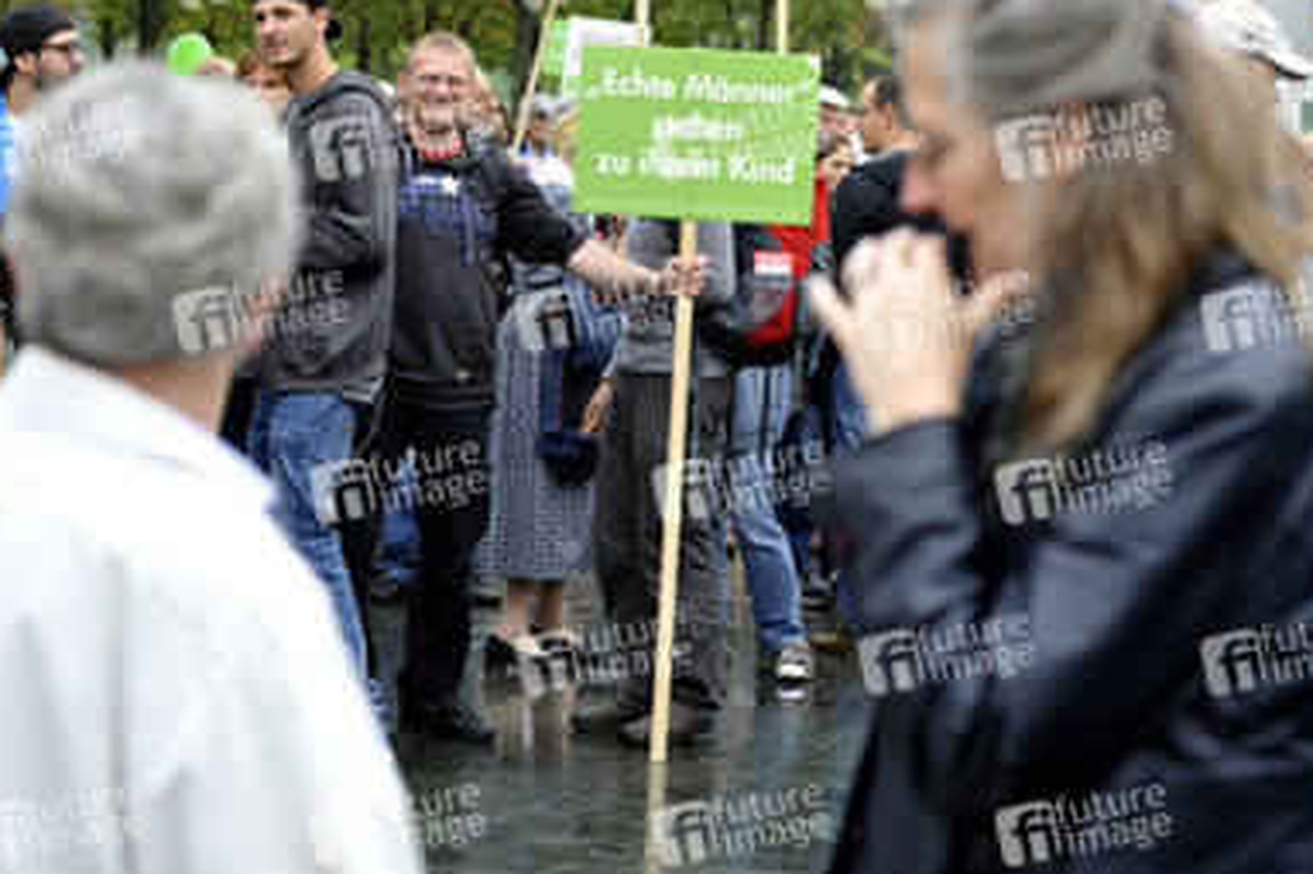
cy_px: 398
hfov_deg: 21.7
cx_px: 648
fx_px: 3427
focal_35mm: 94
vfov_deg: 14.5
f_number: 5
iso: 640
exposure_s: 1/640
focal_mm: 80
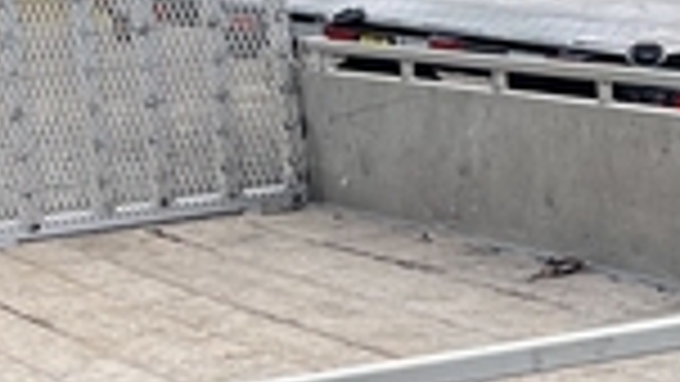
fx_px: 2705
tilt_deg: -11.1
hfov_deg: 13.9
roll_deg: +1.6
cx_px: 820
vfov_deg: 8.1
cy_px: 301
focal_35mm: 150
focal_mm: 5.1
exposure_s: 1/1266
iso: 50
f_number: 1.6
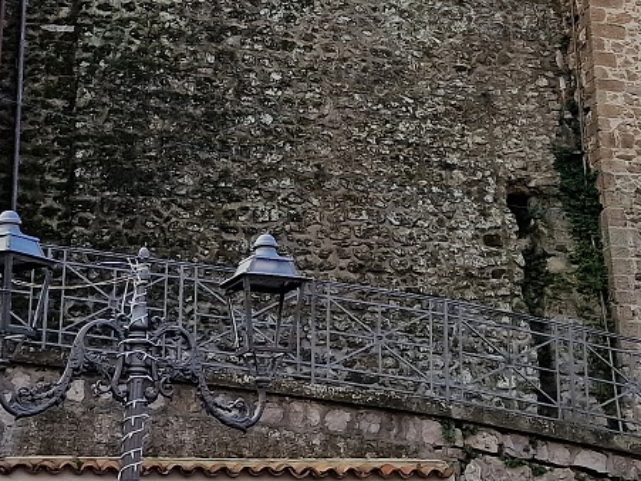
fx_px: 1888
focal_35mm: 102
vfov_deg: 14.1
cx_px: 266
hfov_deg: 19.3
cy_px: -101
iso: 50
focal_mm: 6.4
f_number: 1.8
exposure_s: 1/600
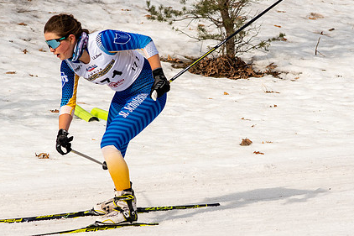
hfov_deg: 9.9
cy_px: 154
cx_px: 171
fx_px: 2035
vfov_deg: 6.6
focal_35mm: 207
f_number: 5.6
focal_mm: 85
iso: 400
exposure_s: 1/2000
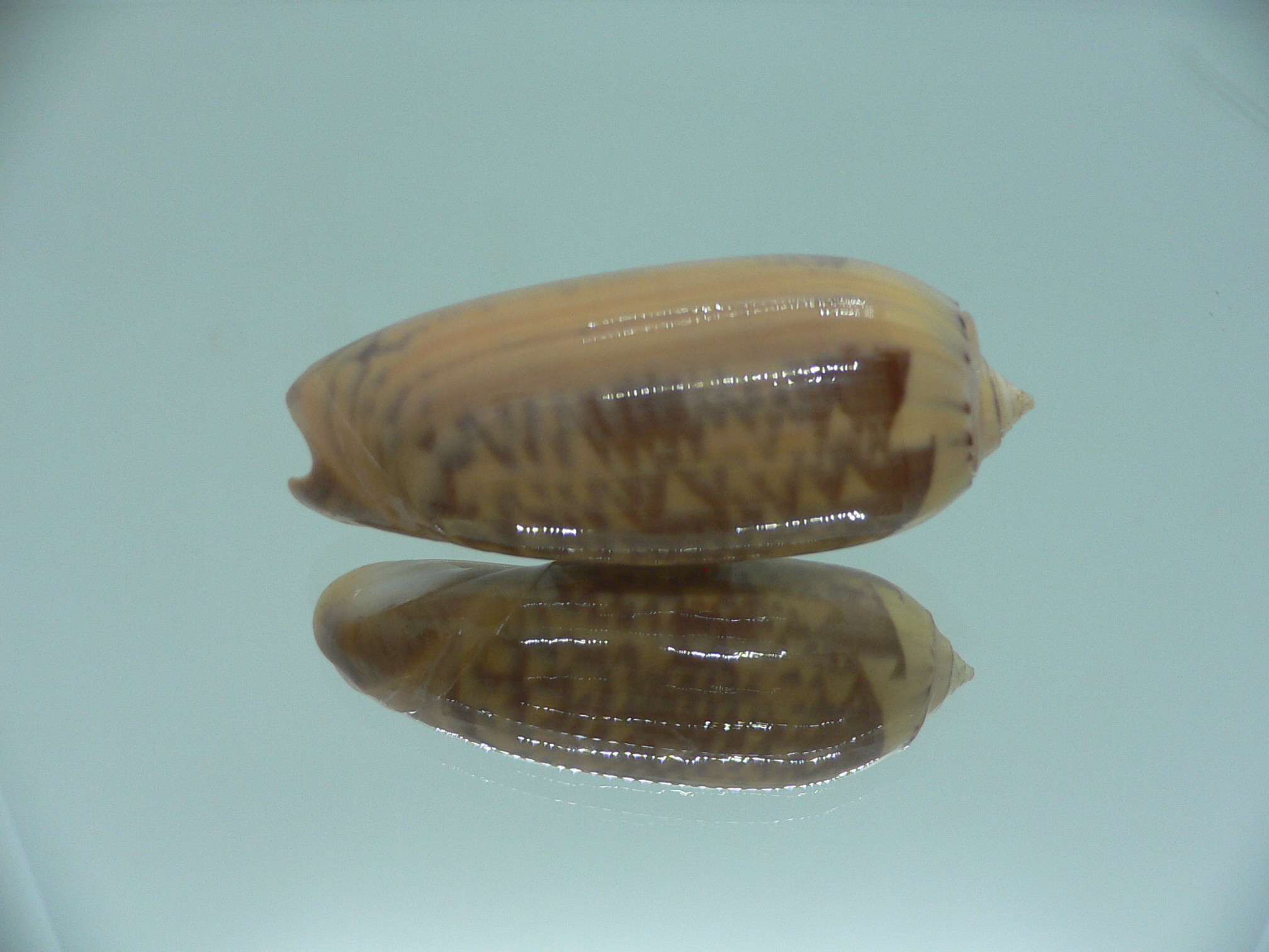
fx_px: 1283
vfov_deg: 40.7
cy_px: 476
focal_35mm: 35
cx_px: 634
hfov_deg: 52.6
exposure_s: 1/60
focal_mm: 4.6
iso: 100
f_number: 2.8
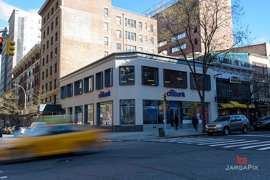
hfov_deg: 58.7
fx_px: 240
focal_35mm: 32
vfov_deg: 41.1
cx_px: 135
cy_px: 90
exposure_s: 1/6
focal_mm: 32
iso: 50
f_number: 16
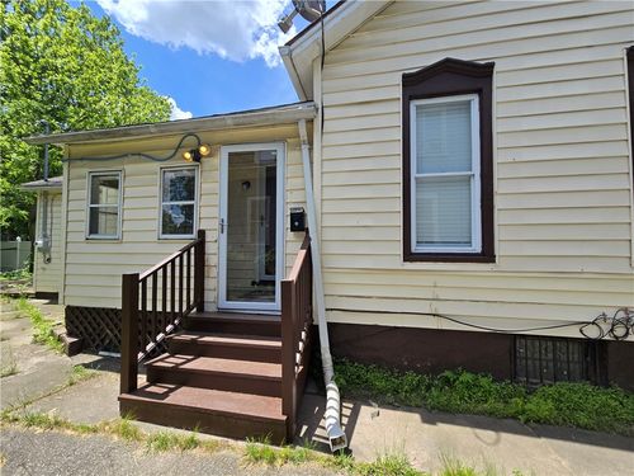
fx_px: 238
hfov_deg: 106.2
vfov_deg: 89.9
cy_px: 238
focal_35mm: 13
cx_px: 317
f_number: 2.2
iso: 50
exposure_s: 1/1505
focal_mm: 2.2
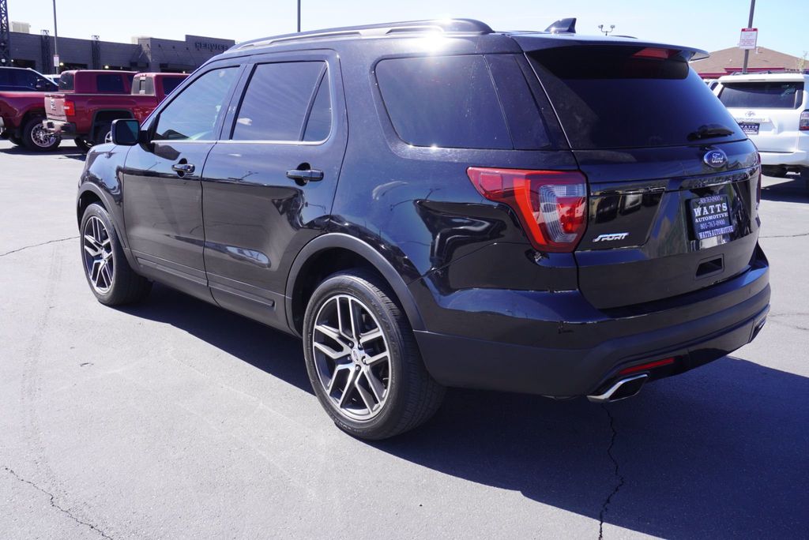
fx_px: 742
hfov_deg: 57.2
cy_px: 270
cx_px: 404
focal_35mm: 33
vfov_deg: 40.0
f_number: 8
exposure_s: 1/100
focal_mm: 22
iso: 100
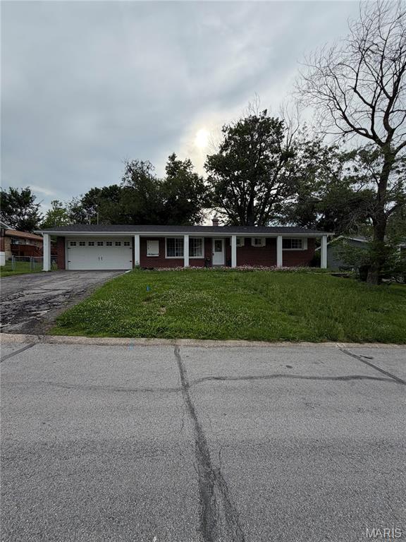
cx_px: 203
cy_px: 271
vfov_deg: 102.1
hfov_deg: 85.7
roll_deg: +0.3
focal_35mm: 14
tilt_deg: -0.9
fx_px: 219
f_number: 2.2
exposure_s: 1/770
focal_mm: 2.22
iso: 25
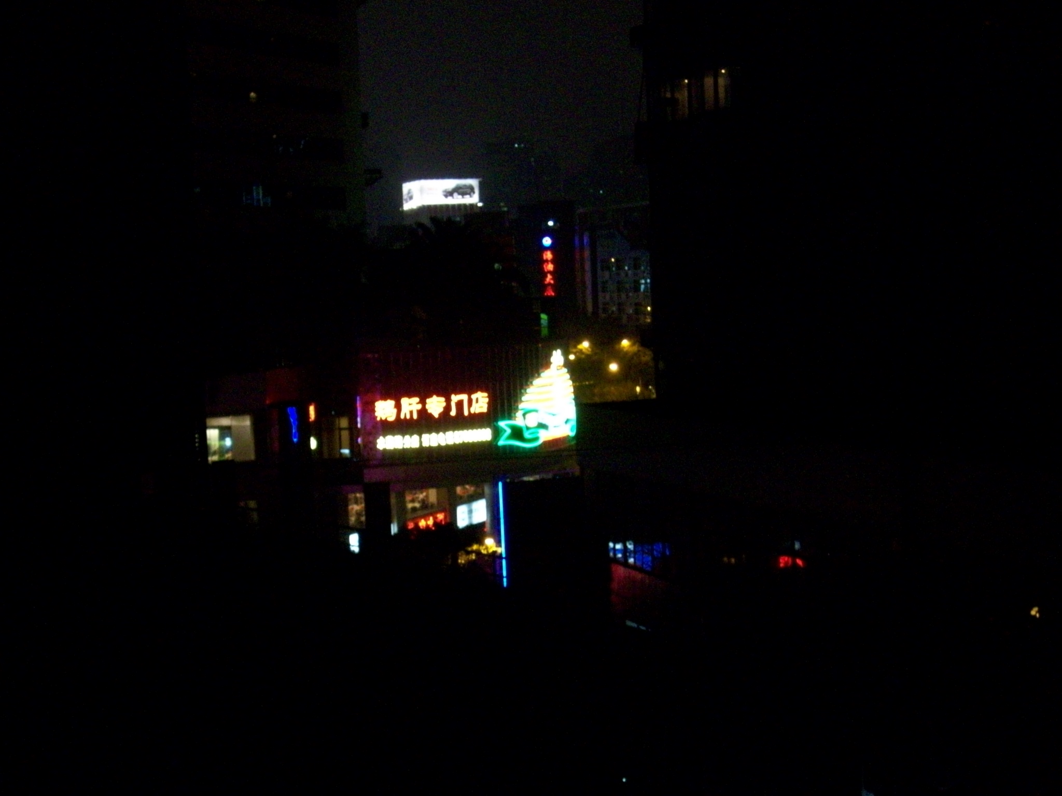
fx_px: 2025
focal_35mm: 66
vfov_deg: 22.3
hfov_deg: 29.4
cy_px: 398
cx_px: 531
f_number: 4.1
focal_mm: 11
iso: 320
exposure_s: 1/8
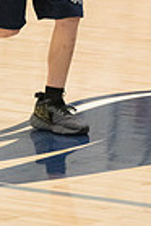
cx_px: 42
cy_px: -133
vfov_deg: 4.1
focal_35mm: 502
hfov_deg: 2.7
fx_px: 3150
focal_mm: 155
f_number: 4.5
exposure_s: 1/1600
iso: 8000
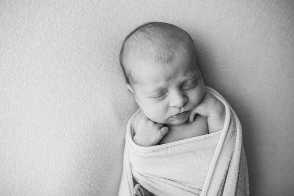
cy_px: 98
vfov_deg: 53.2
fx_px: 196
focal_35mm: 24
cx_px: 147
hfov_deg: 73.7
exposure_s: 1/200
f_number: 2.8
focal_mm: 24
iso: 100
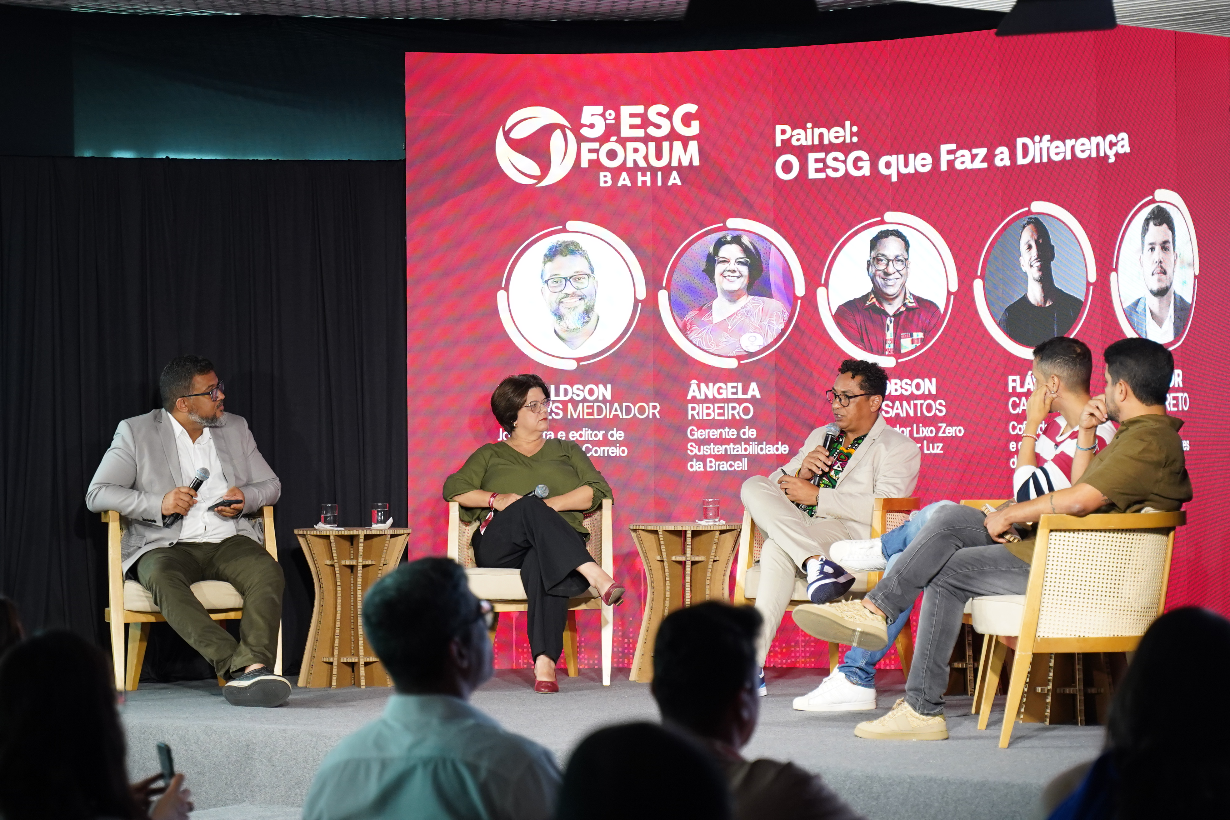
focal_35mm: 100
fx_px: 3416
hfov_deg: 20.4
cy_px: 410
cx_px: 615
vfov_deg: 13.7
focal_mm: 67
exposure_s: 1/250
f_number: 3.5
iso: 1600
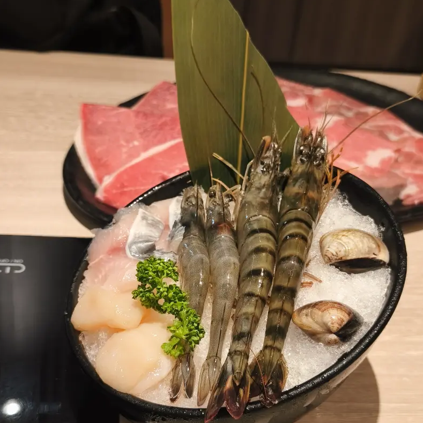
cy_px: 248
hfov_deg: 31.1
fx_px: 760
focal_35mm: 55
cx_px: 213
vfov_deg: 31.0
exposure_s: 1/60
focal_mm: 6.18
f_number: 1.65
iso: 400
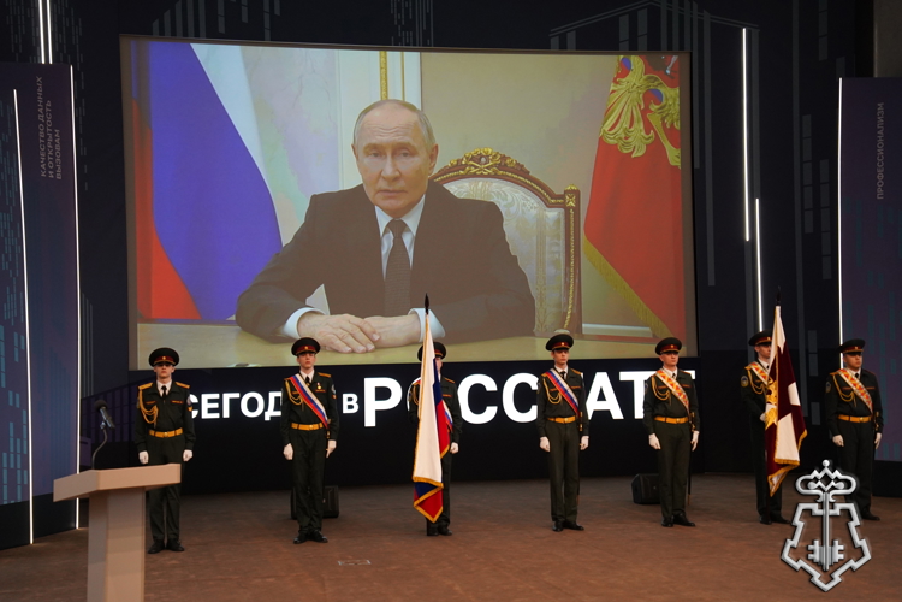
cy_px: 301
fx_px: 1428
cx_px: 451
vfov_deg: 23.8
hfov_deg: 35.1
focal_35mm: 57
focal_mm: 57
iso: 2500
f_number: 4
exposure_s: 1/320
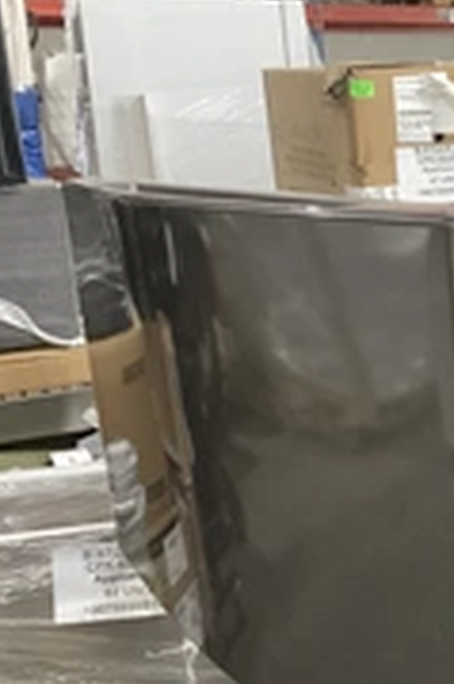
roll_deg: +0.9
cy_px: 386
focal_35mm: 72
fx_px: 1365
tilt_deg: -10.4
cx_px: 710
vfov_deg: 28.1
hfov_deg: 16.9
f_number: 2.4
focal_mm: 3.3
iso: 500
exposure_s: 1/30
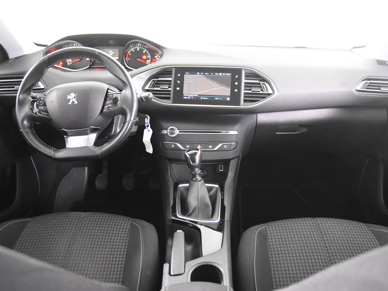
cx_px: 197
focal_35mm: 33
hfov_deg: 55.4
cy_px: 146
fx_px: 370
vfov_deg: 42.9
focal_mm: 20
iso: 8000
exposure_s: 1/30
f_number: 2.8
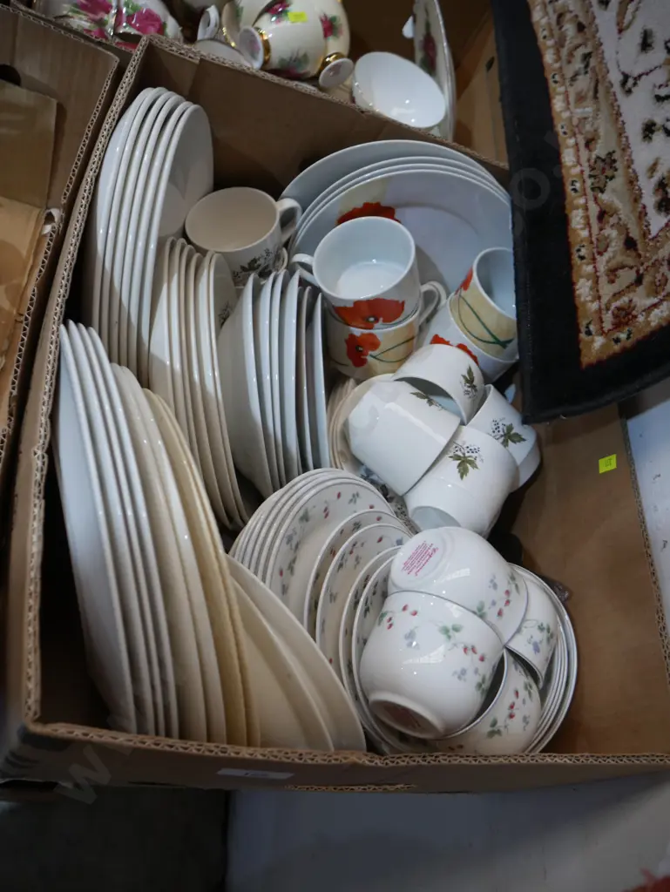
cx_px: 335
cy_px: 446
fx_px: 722
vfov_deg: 63.4
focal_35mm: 28
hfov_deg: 49.8
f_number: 4
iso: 500
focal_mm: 14
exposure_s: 1/60
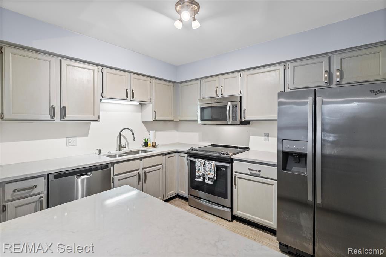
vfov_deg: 73.7
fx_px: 171
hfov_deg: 96.8
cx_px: 193
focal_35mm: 16
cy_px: 128
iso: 1600
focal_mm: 16
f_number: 3.5
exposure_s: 1/30
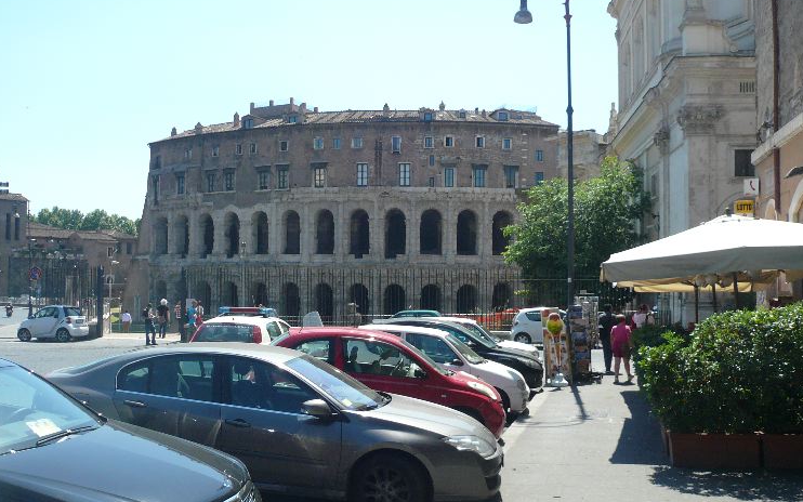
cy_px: 256
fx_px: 700
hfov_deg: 59.6
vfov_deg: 39.4
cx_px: 374
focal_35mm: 32
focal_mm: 4.6
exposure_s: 1/160
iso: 100
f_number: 8
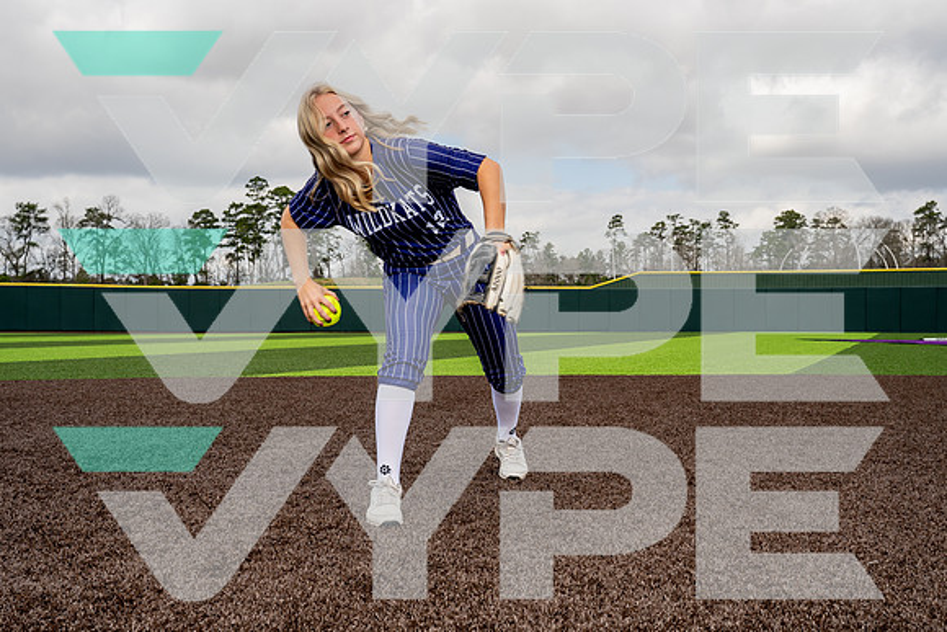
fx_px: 951
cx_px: 474
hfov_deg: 52.9
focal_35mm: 36
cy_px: 316
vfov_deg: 36.8
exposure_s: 1/250
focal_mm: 35
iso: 100
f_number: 8
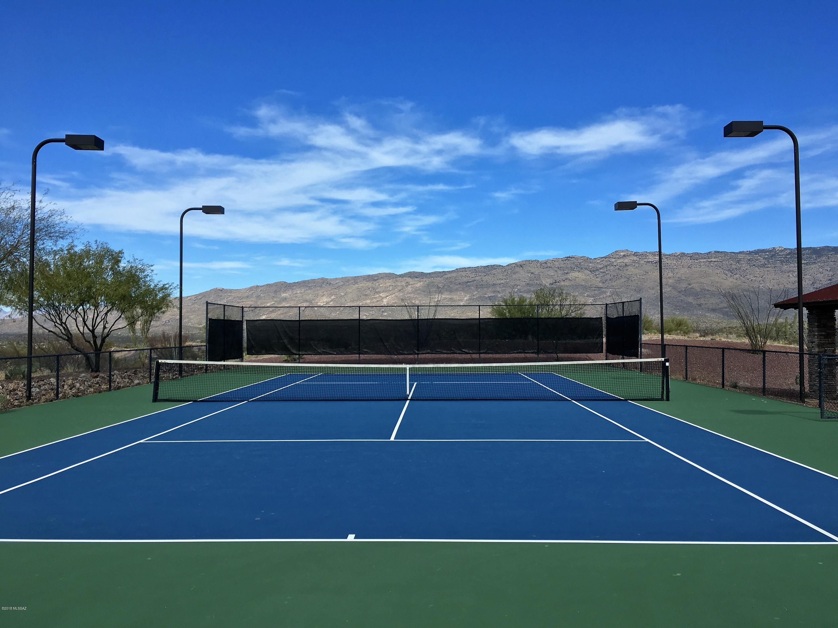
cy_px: 314
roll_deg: -0.9
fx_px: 702
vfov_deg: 48.2
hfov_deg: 61.7
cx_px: 419
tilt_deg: +1.1
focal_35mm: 29
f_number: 2.2
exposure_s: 1/1748
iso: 25
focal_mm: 4.15
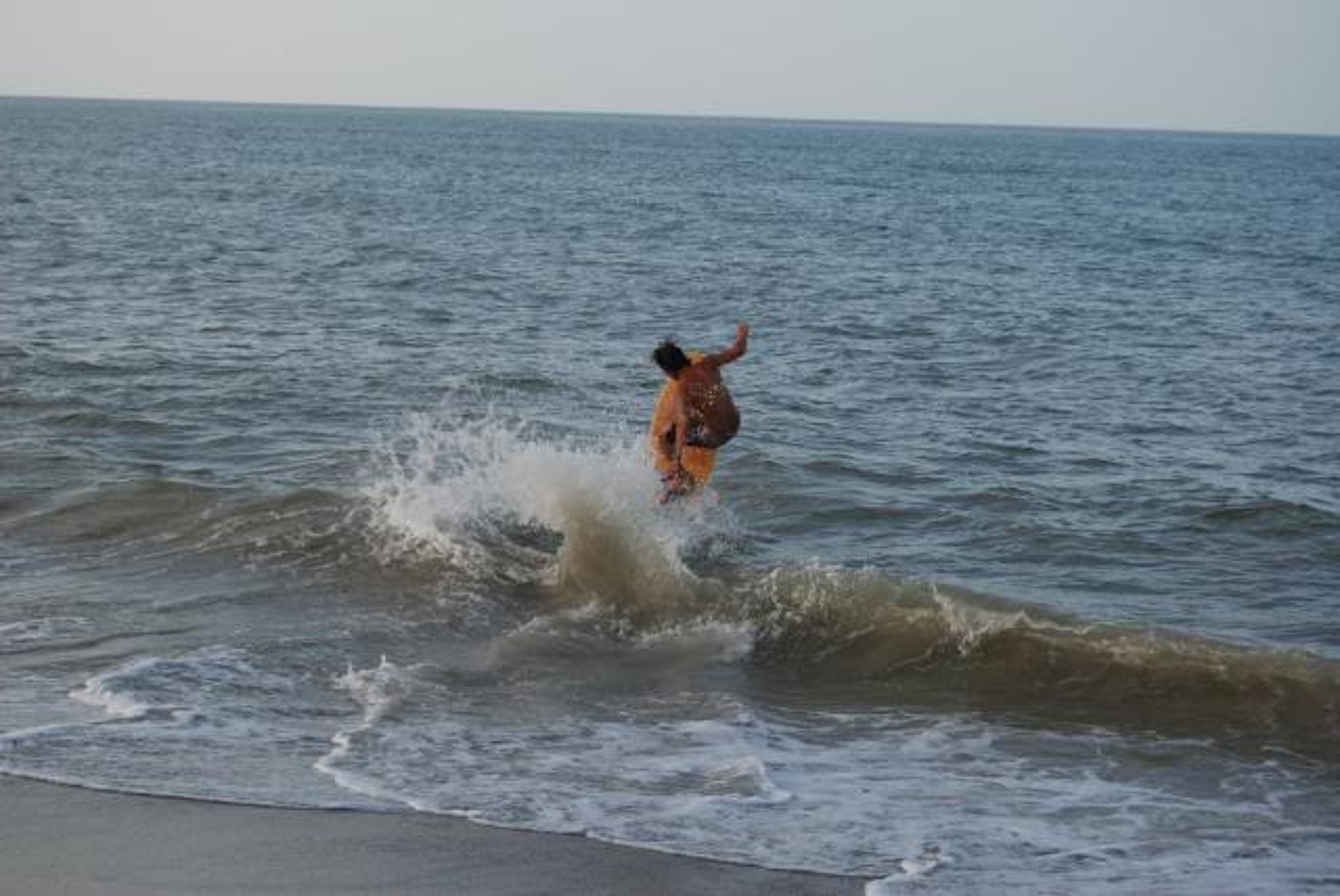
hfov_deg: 24.6
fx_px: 3074
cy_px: 448
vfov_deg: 16.6
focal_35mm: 82
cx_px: 670
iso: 100
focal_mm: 55
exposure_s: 1/125
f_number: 5.6
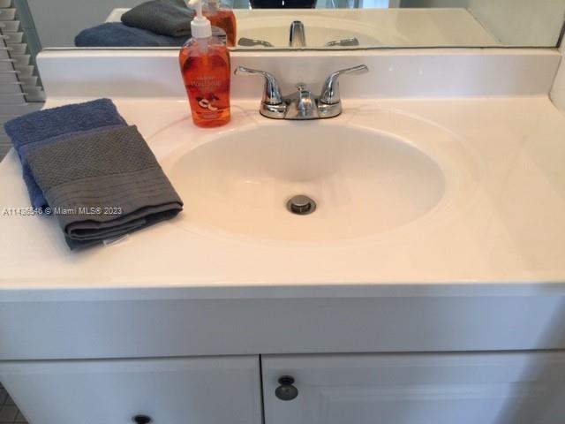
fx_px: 473
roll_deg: -3.9
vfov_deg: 48.2
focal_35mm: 29
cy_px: 212
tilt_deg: -41.6
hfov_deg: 61.7
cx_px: 282
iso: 50
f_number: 2.2
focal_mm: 4.15
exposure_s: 1/30
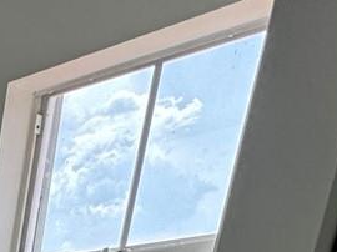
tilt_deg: -20.6
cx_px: -344
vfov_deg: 11.8
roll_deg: -1.2
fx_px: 807
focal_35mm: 83
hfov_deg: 17.1
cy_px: 707
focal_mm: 2.22
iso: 40
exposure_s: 1/335
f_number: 2.2
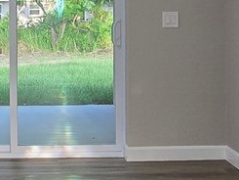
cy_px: 24
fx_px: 587
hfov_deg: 22.4
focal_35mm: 85
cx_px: 19
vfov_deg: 17.2
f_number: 2.2
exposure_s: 1/60
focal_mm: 2.2
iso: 80
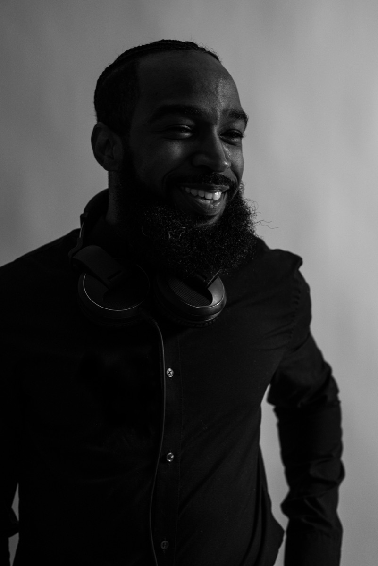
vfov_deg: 39.6
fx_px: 787
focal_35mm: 50
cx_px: 189
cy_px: 283
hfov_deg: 27.0
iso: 500
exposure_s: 1/80
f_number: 4
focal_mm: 50
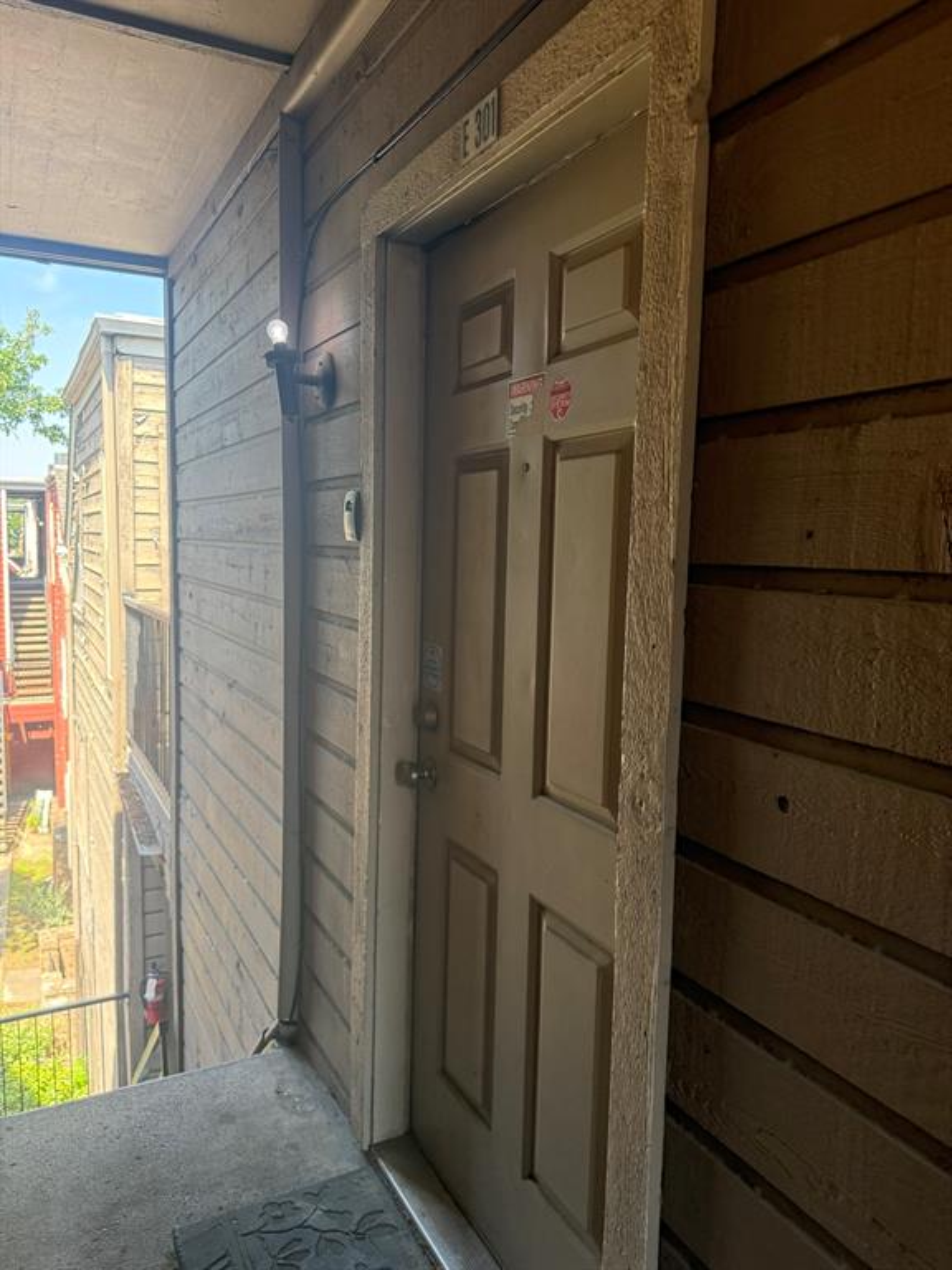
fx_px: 880
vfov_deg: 71.6
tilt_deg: -5.1
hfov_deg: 56.8
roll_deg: -1.6
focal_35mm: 24
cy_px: 635
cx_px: 476
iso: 200
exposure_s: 1/184
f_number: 1.78
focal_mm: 6.76
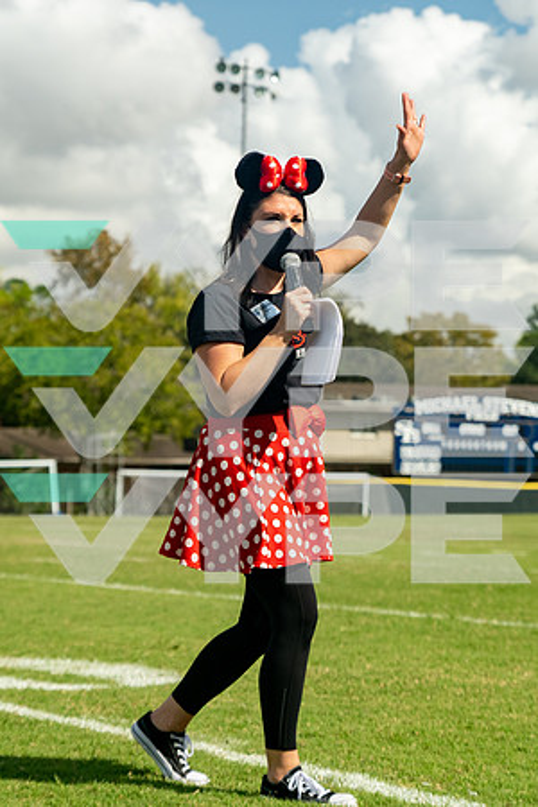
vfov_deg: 20.0
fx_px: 2286
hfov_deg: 13.4
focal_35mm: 102
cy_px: 404
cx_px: 224
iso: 800
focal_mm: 68
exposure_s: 1/800
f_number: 3.5
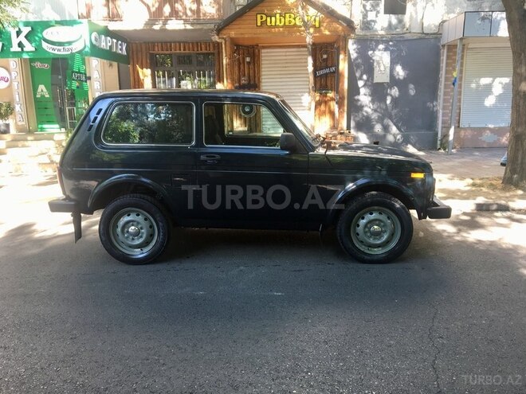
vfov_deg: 48.2
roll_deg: +0.5
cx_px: 263
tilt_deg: -11.2
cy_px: 197
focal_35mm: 29
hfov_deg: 61.7
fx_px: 441
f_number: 2.2
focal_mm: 4.15
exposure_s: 1/50
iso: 25
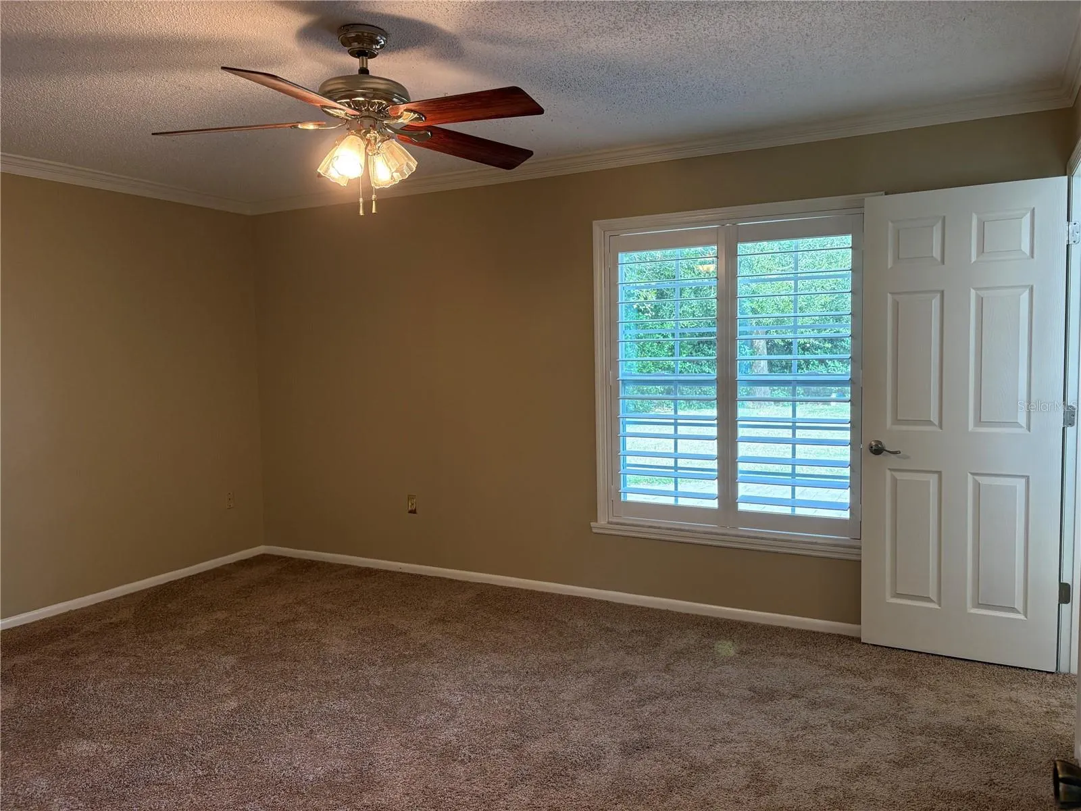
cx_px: 540
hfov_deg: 67.3
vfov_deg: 53.1
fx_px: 812
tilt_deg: -3.3
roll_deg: +1.3
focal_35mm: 26
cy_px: 406
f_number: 1.6
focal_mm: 5.96
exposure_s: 1/120
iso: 160
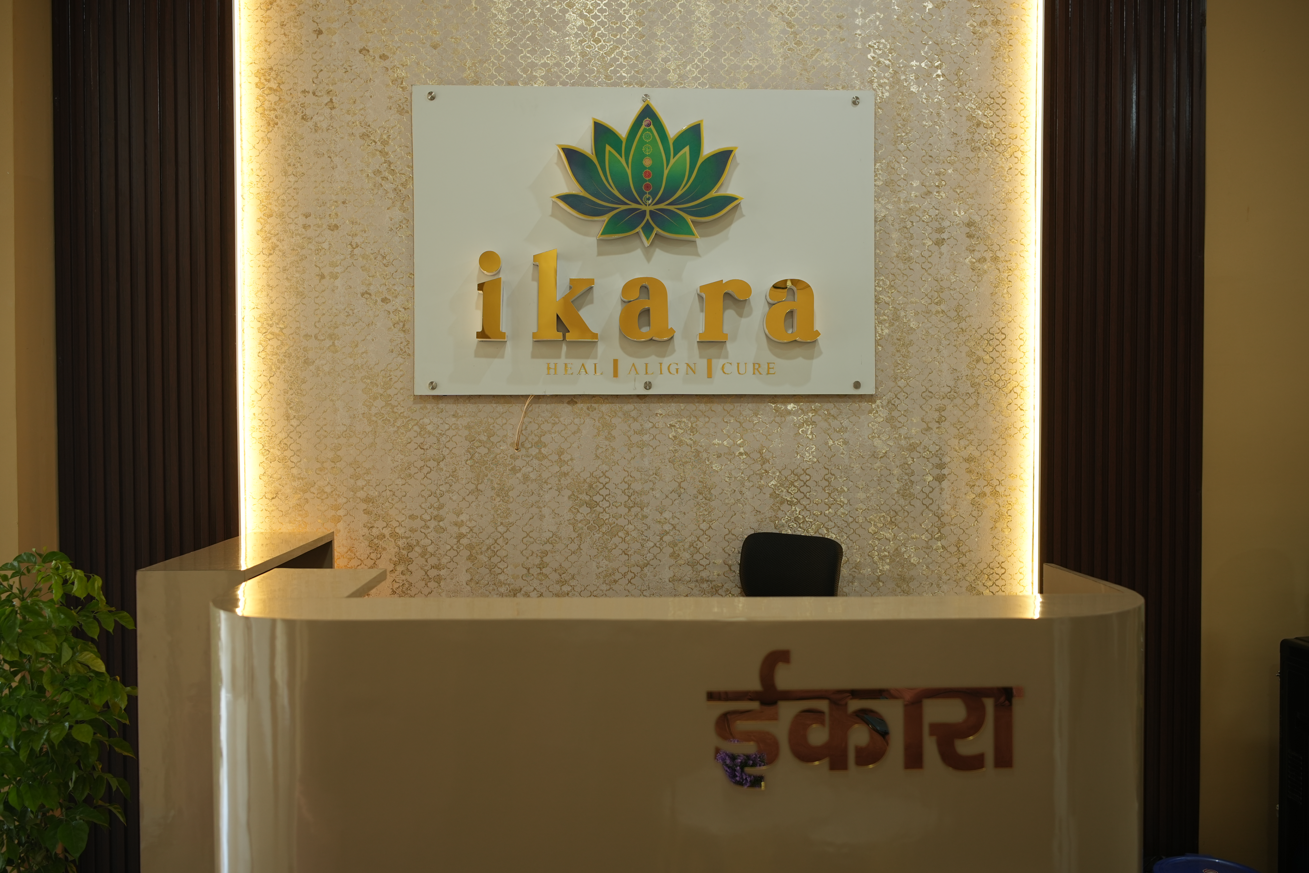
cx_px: 654
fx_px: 1273
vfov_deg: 37.9
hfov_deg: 54.4
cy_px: 436
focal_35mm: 35
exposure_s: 1/60
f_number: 2.8
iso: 250
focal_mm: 35
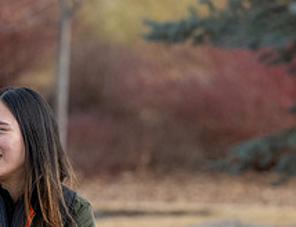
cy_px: 152
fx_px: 7162
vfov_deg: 1.8
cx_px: 152
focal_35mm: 831
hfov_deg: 2.4
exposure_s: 1/1600
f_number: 5
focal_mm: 200
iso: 500
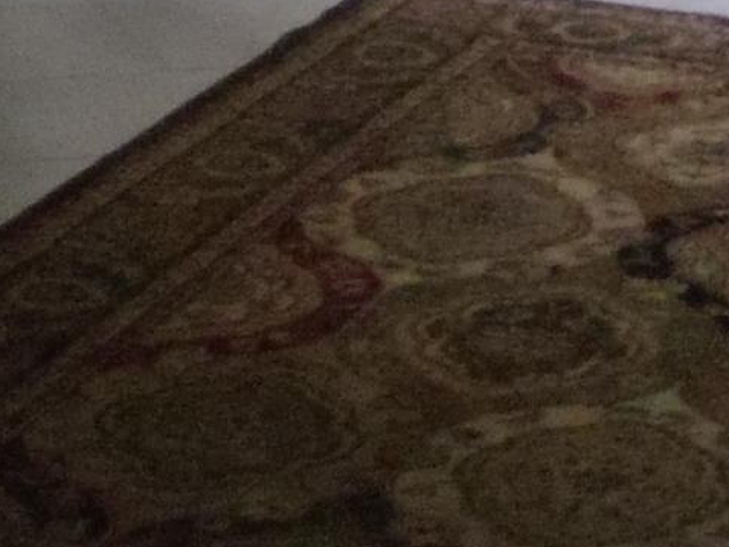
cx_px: 941
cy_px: -836
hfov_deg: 7.1
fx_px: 5815
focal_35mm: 276
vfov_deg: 5.2
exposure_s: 1/60
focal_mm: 6
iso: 800
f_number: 3.5
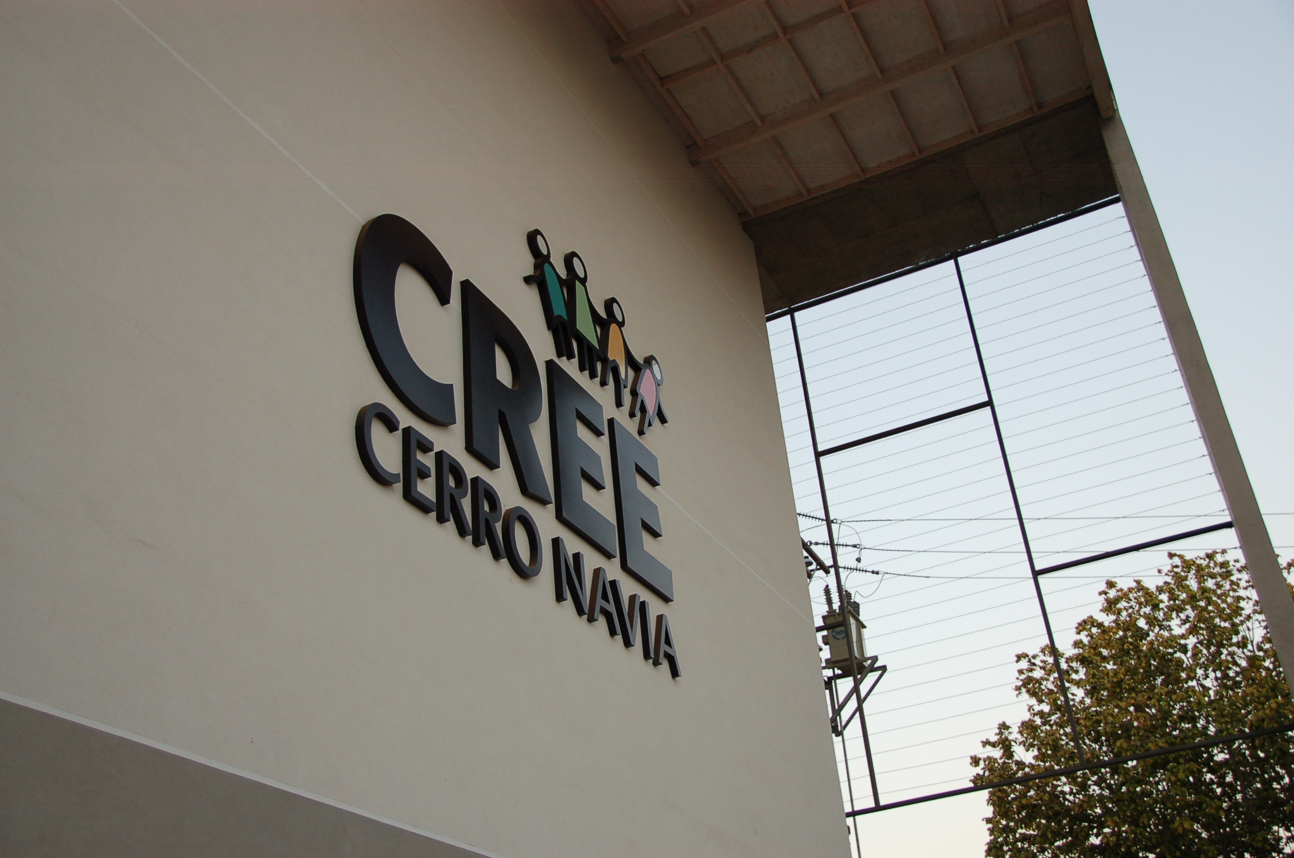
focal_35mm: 39
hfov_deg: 49.6
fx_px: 1399
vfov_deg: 34.1
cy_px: 429
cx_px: 647
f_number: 4
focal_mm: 26
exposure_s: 1/60
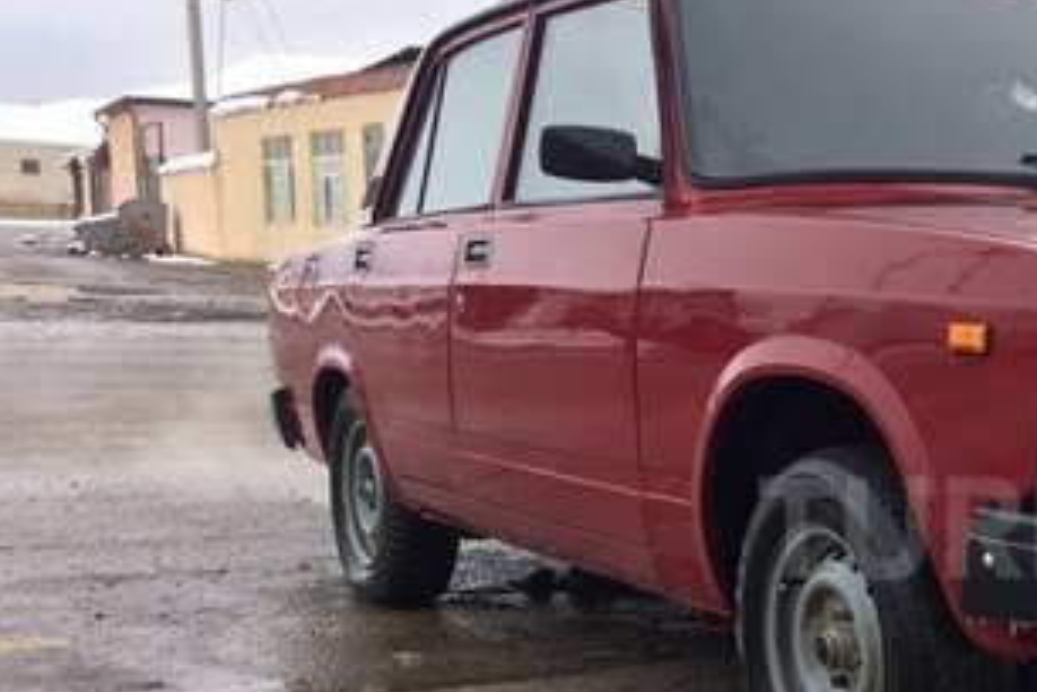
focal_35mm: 65
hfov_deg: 28.5
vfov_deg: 20.7
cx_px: 1105
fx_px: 1872
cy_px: 527
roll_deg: +0.3
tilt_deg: -10.5
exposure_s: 1/1080
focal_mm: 4.15
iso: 32
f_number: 2.2
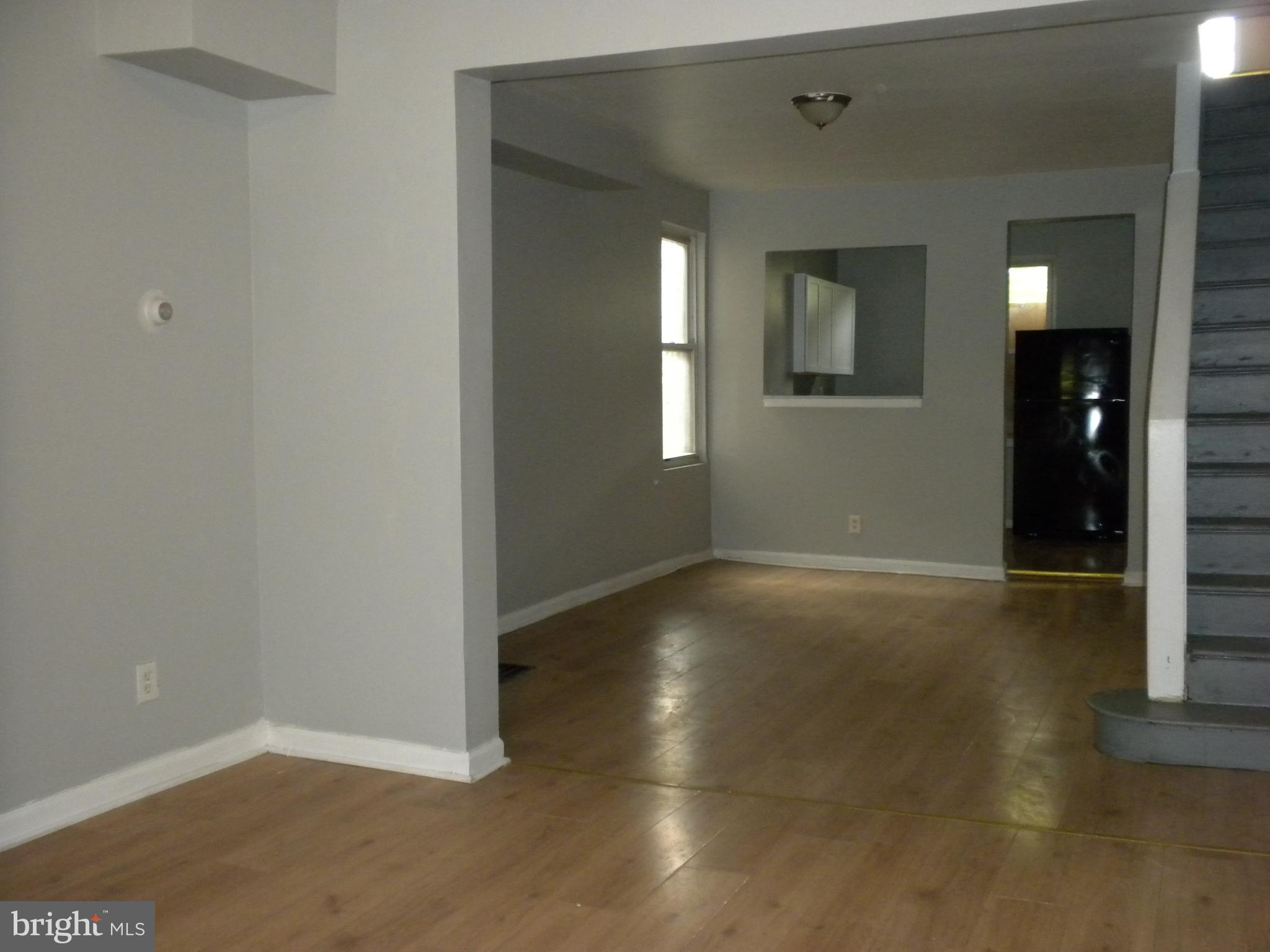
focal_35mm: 37
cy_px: 476
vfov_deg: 38.7
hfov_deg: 50.1
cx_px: 635
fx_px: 1357
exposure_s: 1/30
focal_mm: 6.6
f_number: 3.5
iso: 400
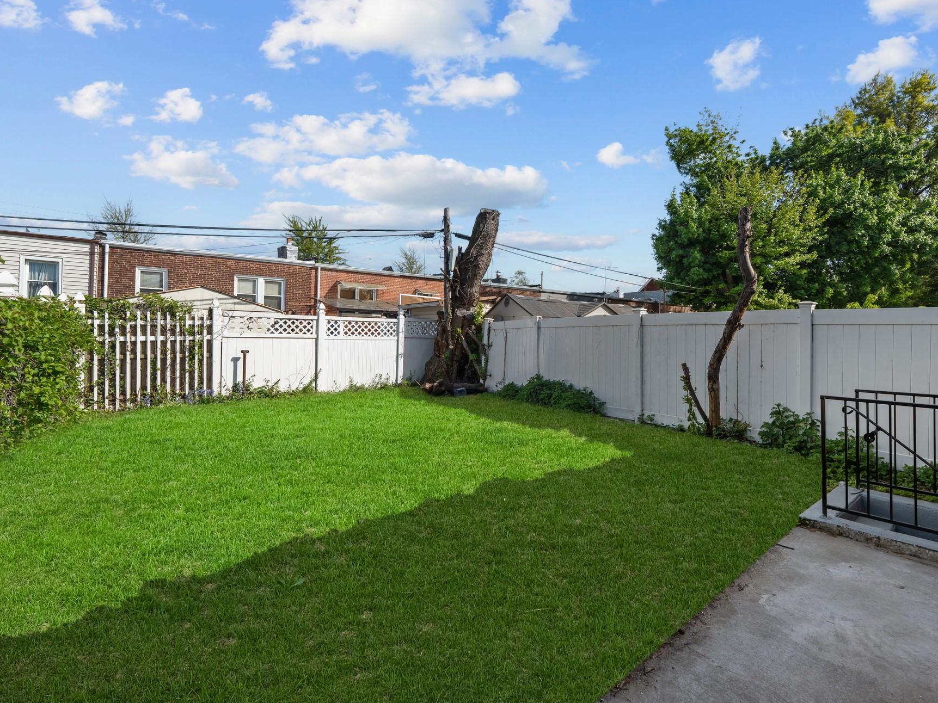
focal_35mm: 16
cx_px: 543
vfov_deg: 78.1
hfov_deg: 93.7
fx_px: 434
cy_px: 340
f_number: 9
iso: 320
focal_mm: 14
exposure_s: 1/320
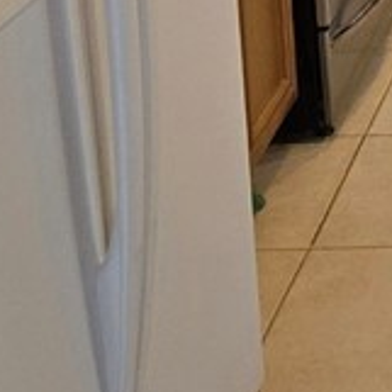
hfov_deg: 11.9
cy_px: -253
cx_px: 821
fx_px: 1653
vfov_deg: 12.6
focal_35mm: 129
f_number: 1.8
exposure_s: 1/120
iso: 320
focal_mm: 5.4
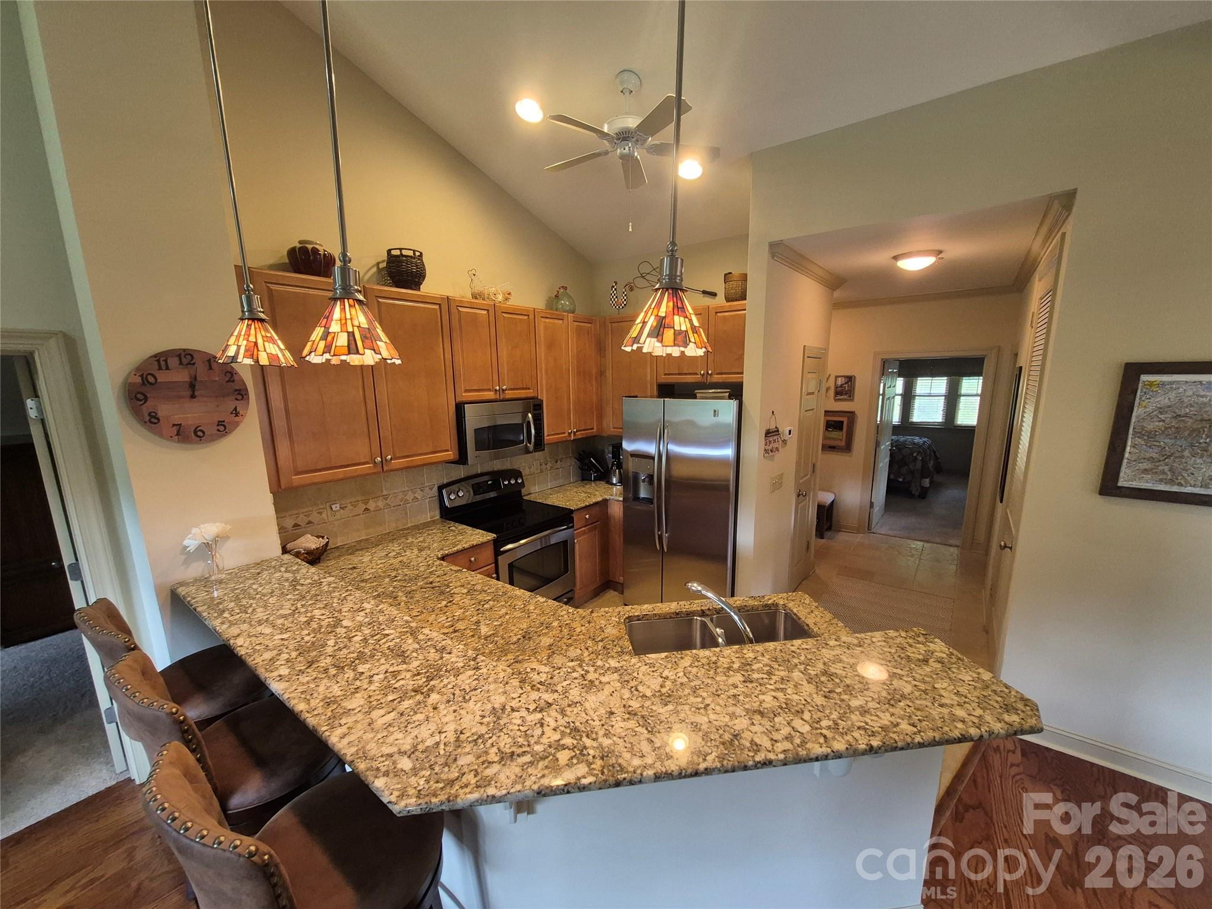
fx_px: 455
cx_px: 606
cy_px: 454
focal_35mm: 13
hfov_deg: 106.2
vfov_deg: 89.9
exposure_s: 1/60
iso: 320
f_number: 2.2
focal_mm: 1.74
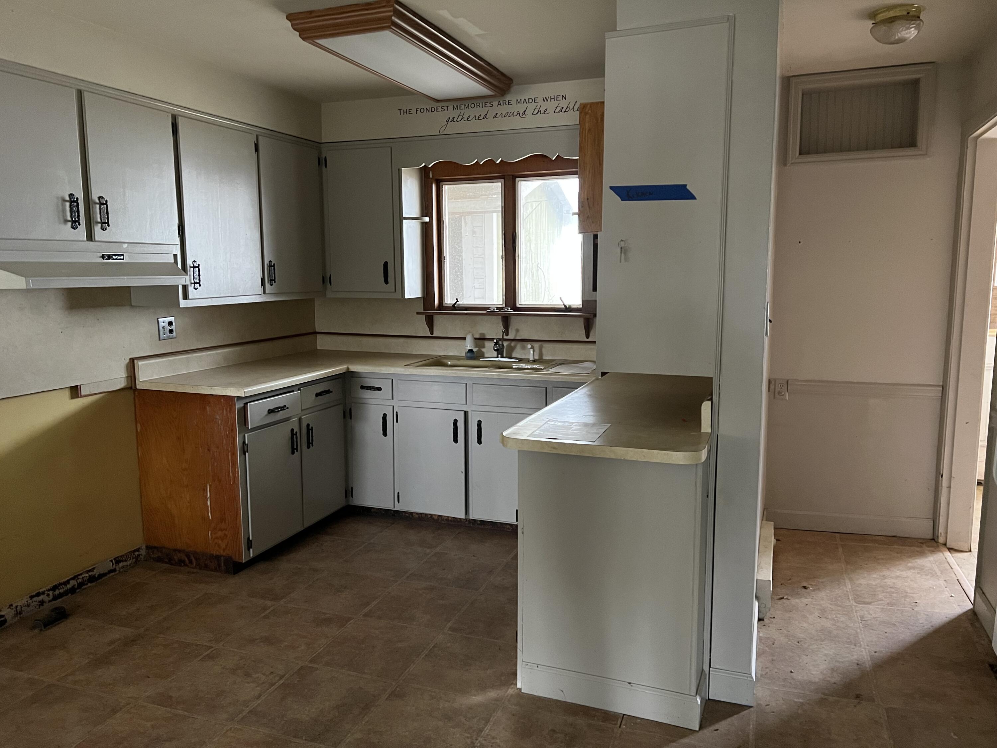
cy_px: 374
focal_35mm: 26
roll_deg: +1.0
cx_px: 498
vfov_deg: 53.1
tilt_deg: -7.7
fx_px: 749
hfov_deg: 67.3
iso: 640
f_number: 1.5
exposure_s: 1/38
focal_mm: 5.7
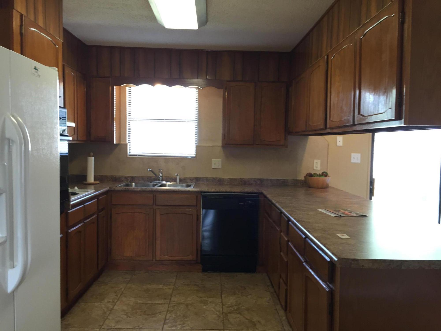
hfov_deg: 61.7
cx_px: 220
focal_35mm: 29
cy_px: 166
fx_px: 369
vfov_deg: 48.2
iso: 80
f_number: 2.2
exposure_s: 1/30
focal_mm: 4.15
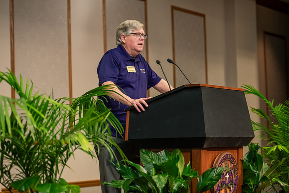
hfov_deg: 22.6
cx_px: 144
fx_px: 723
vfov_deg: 15.2
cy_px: 96
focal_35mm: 90
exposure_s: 1/160
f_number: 3.2
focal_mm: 90
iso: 1600
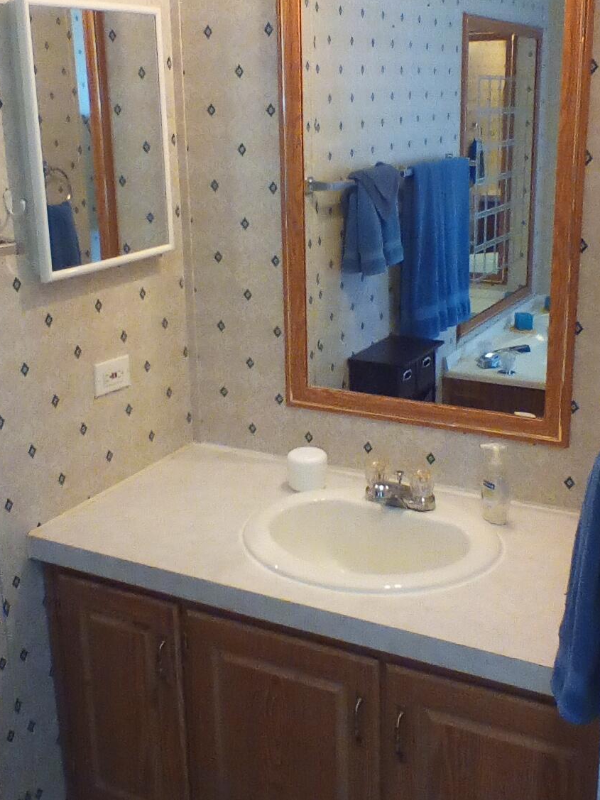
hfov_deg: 32.8
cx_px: 338
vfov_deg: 42.9
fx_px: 1017
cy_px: 384
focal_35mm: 44
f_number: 2.4
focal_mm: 2.38
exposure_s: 1/20
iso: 302
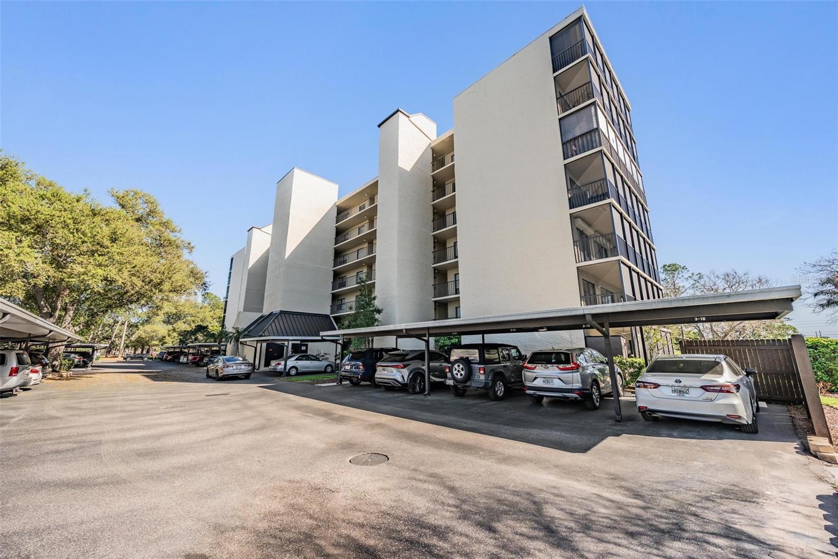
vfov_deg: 81.2
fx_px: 326
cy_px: 280
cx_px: 419
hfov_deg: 104.3
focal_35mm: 14
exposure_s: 1/320
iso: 100
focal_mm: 14
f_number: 7.1
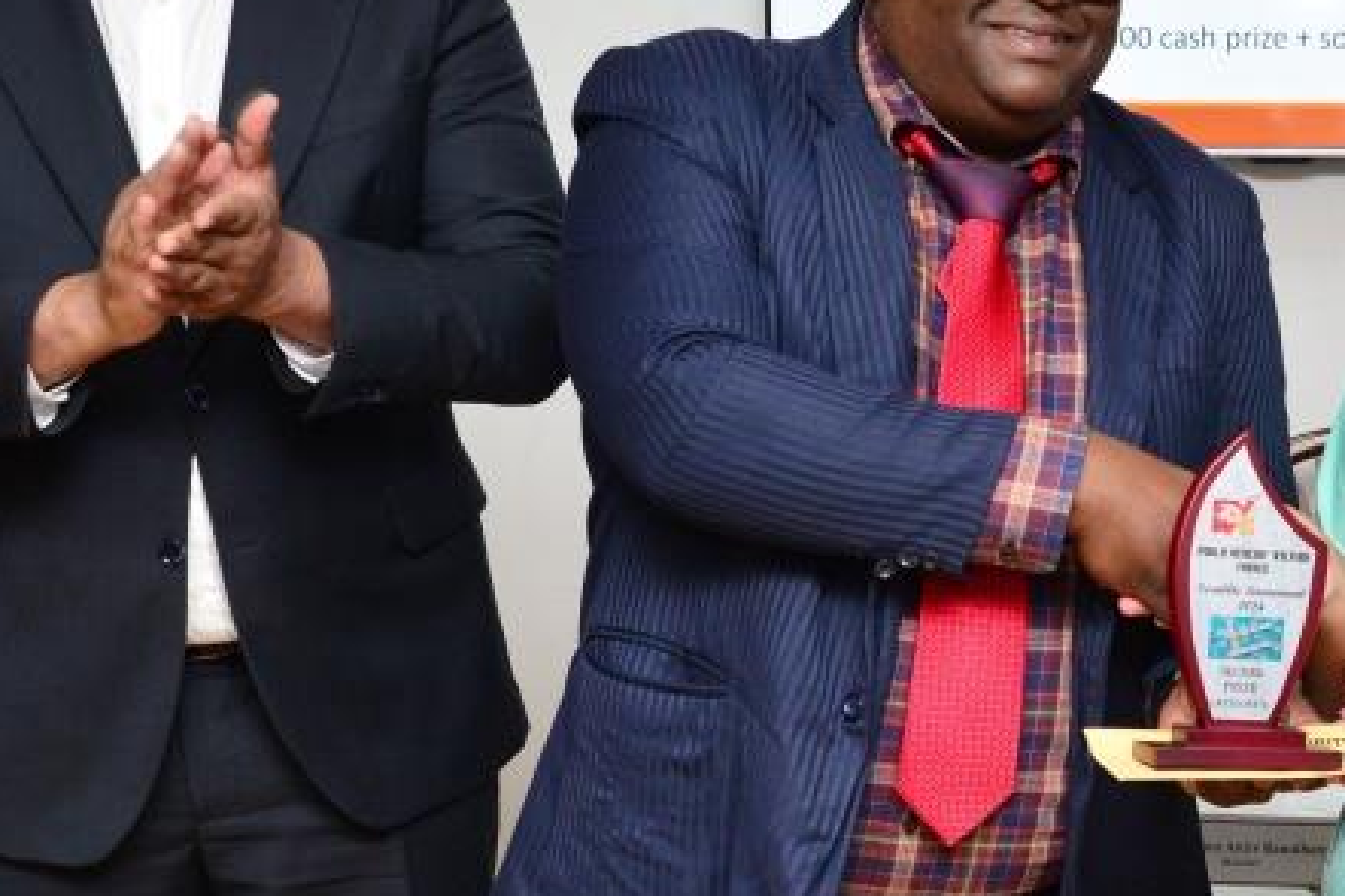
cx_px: 1254
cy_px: 503
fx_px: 2764
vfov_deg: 18.4
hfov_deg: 26.3
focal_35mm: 74
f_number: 5.6
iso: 2500
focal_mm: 32
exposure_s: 1/160
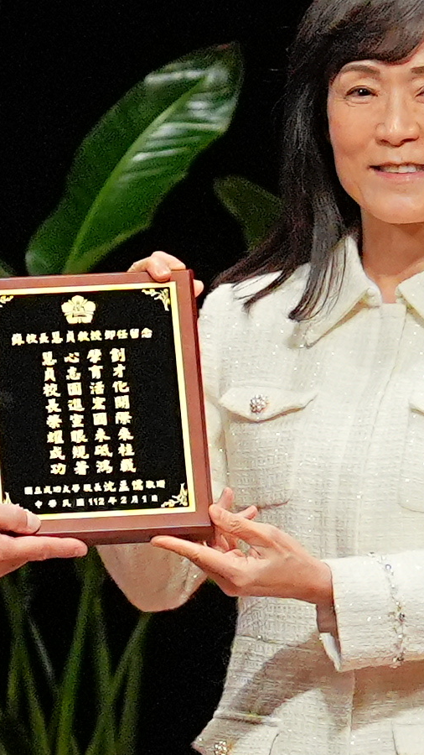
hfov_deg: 1.5
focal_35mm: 794
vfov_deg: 2.7
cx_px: -31
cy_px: 672
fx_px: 15876
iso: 1600
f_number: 4
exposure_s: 1/500
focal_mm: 99
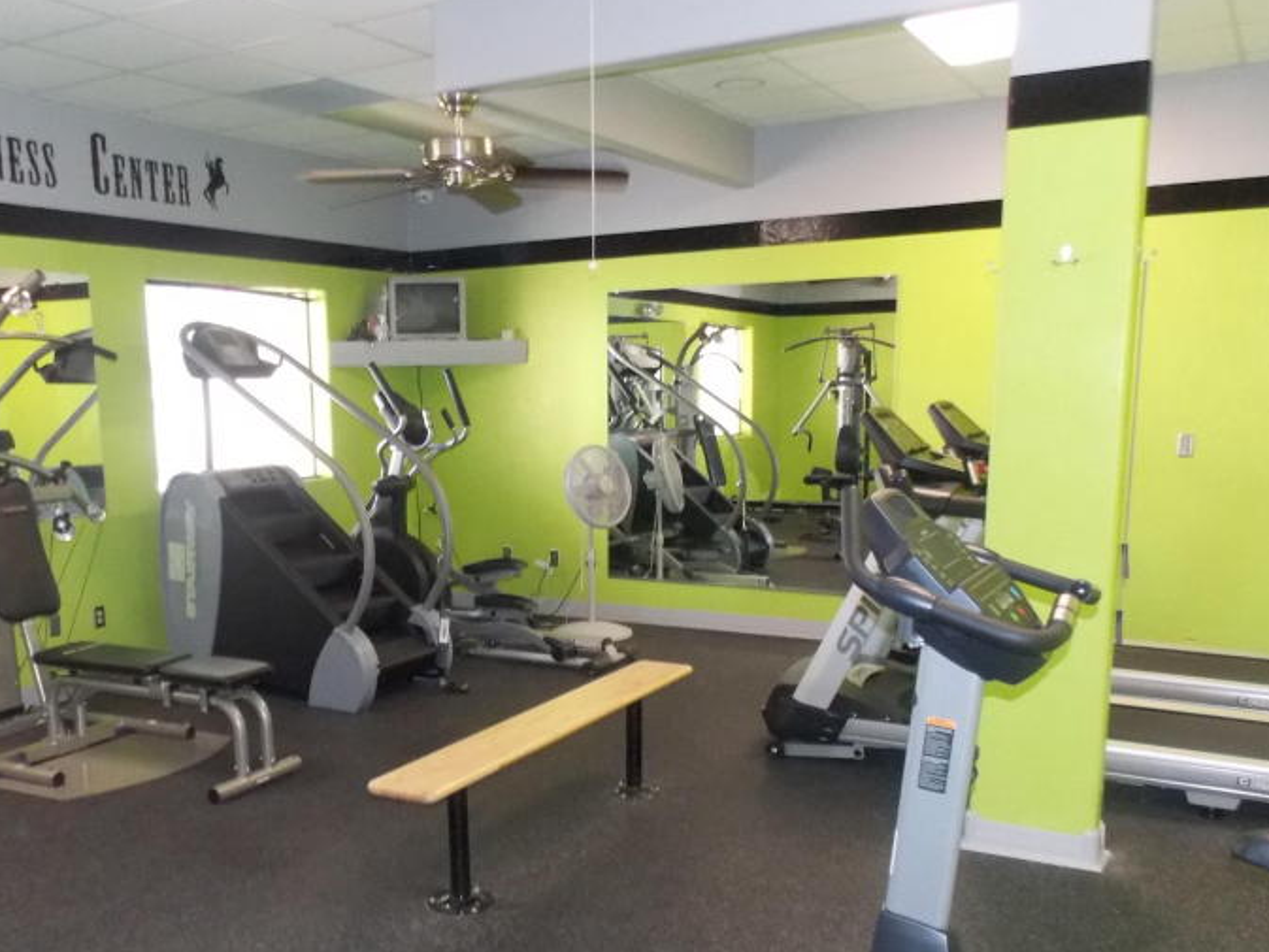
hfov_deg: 52.2
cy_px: 639
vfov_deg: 40.2
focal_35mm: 35
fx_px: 1283
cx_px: 498
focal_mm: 4
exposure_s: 1/30
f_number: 3.1
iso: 500
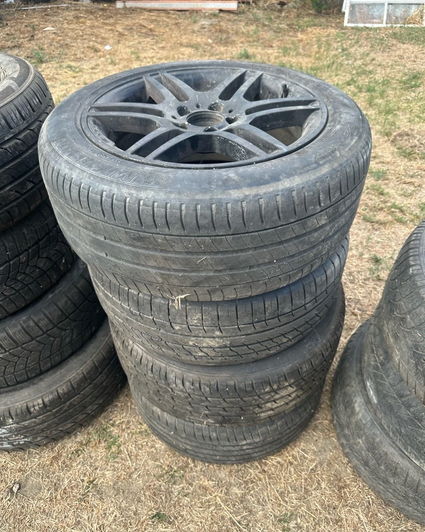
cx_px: 215
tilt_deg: -39.4
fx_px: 409
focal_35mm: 26
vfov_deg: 66.0
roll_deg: +1.4
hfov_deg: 54.9
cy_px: 260
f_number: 1.78
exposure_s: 1/791
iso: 80
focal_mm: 6.86
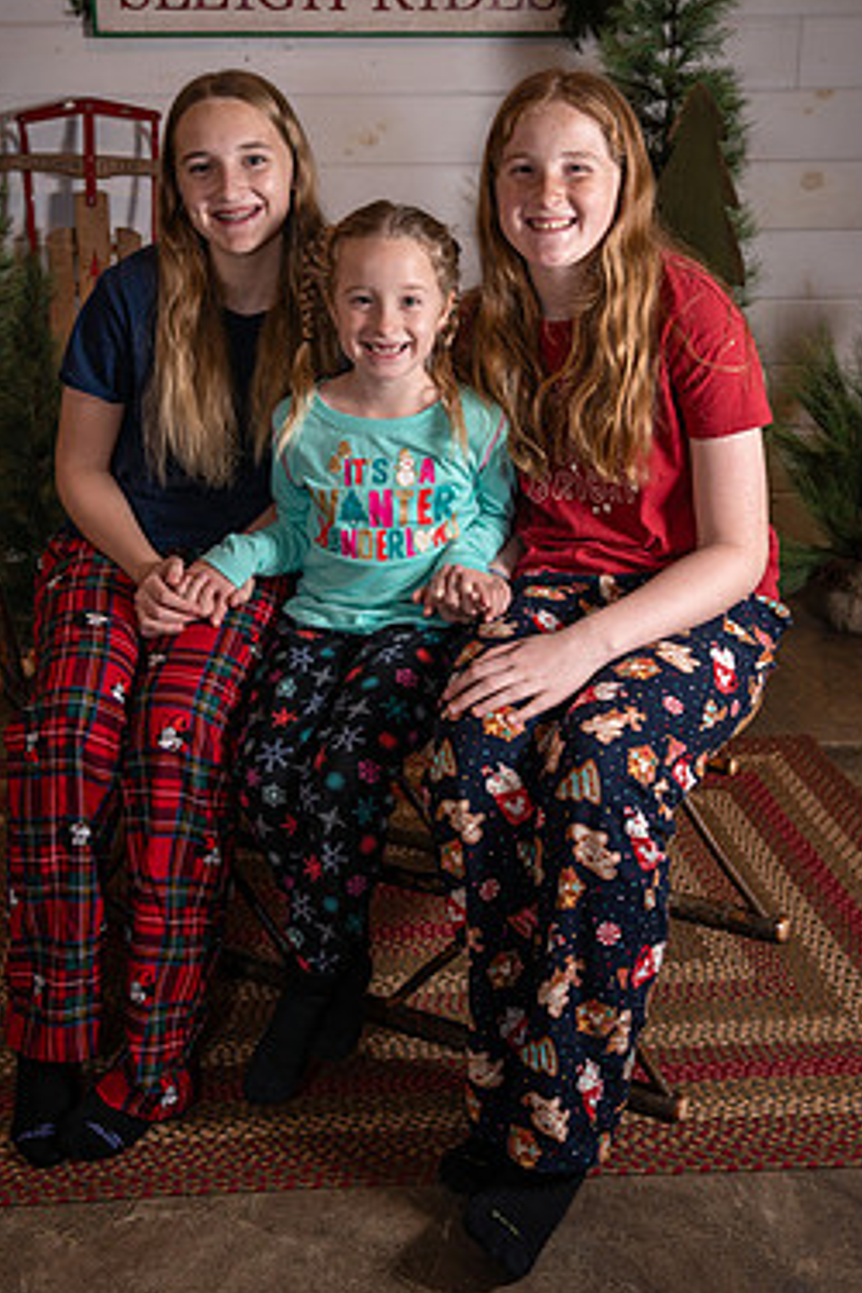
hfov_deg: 31.9
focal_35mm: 42
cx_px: 379
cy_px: 534
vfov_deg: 46.2
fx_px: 1508
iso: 320
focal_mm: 35
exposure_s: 1/250
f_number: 5
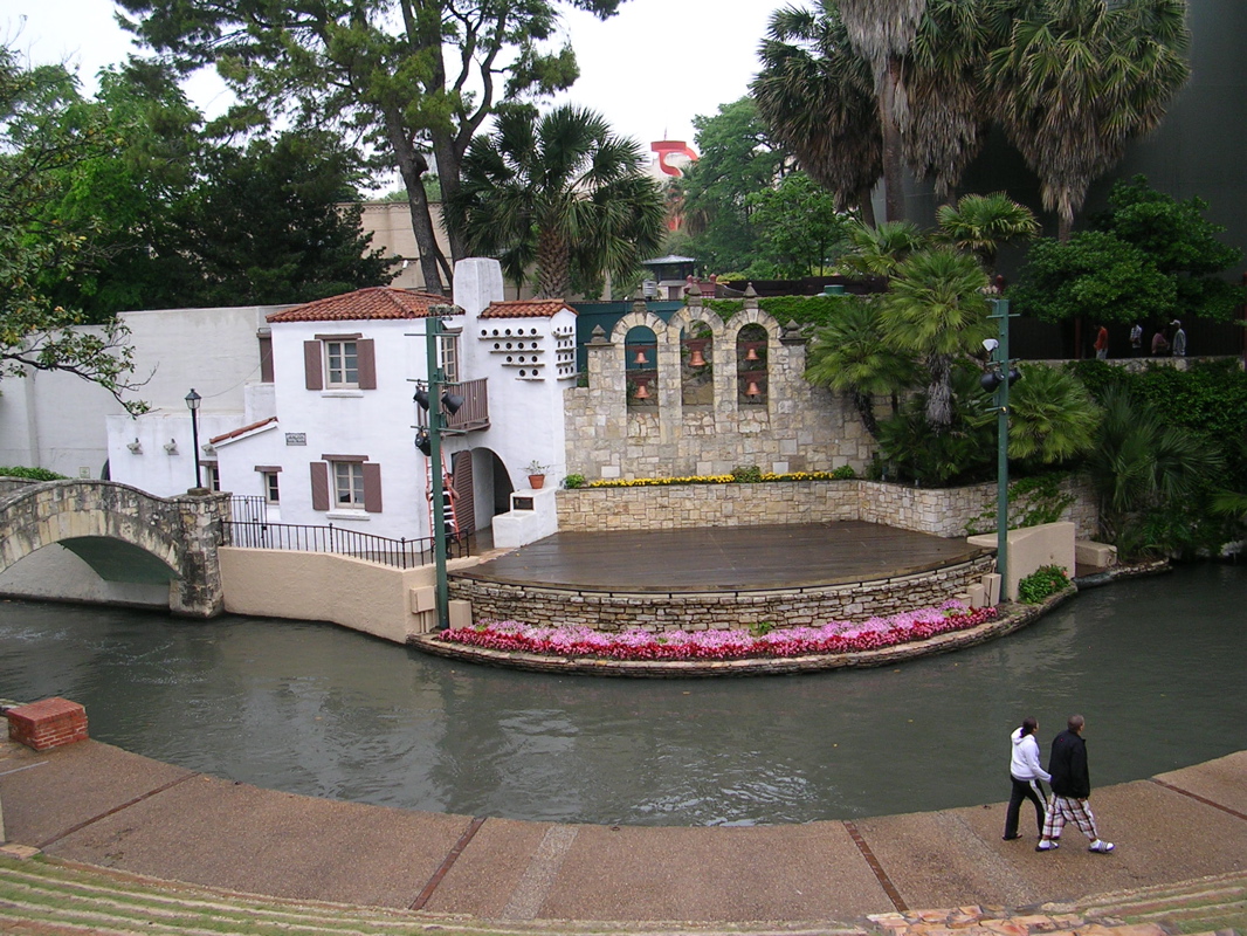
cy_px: 468
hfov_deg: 49.0
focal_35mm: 38
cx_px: 624
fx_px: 1369
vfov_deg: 37.7
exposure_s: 1/270
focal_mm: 5.8
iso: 50
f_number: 2.8
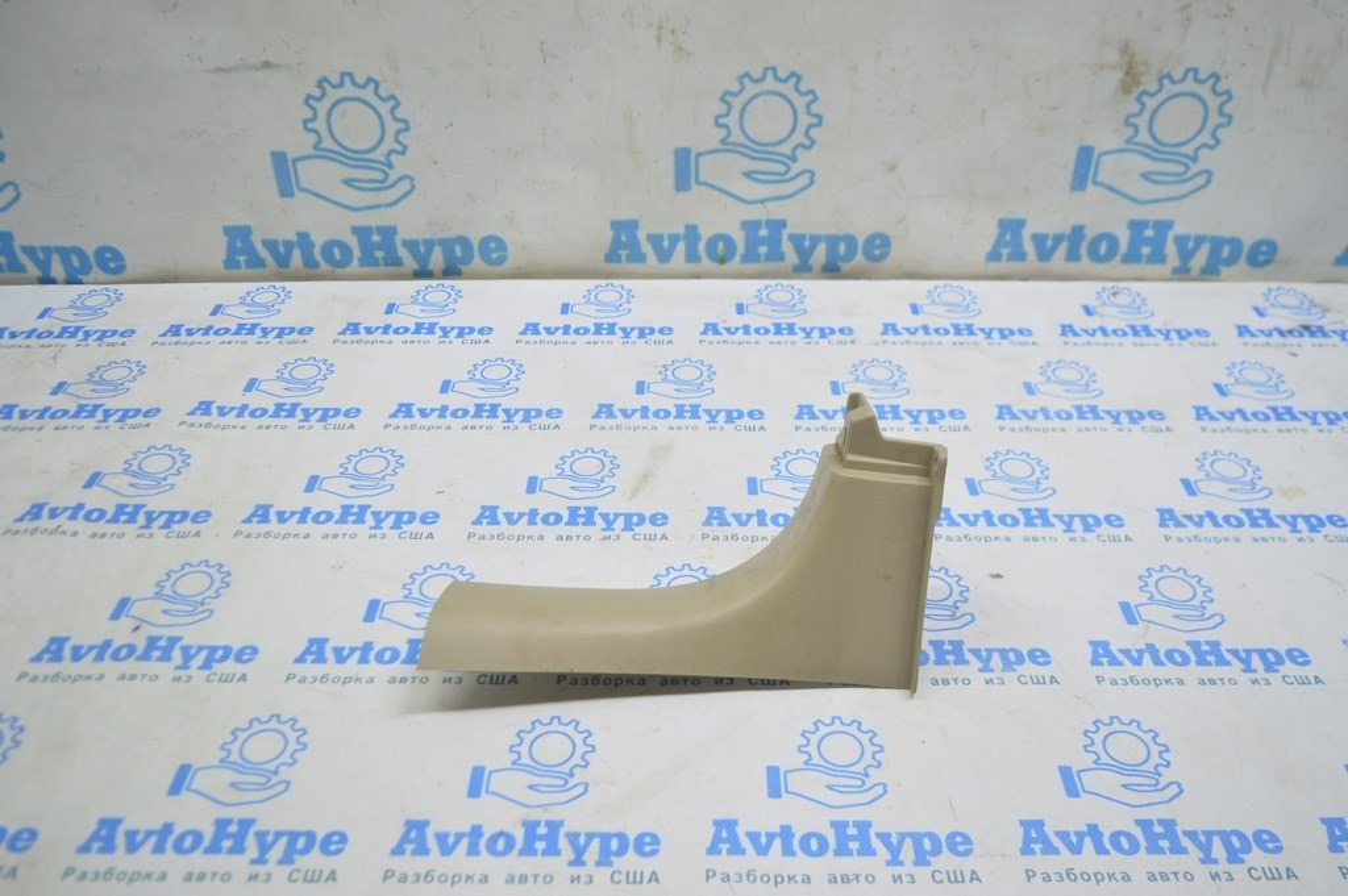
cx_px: 674
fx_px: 1122
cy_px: 448
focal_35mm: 30
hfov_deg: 62.0
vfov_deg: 43.5
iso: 400
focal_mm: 20
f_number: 3.8
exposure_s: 1/50
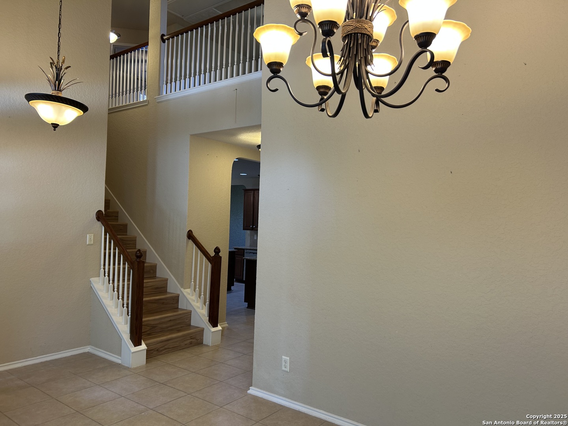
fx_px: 427
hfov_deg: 67.3
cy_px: 213
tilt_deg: +2.1
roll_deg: -2.0
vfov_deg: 53.1
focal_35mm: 26
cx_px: 284
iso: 80
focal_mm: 5.7
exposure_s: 1/60
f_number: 1.5
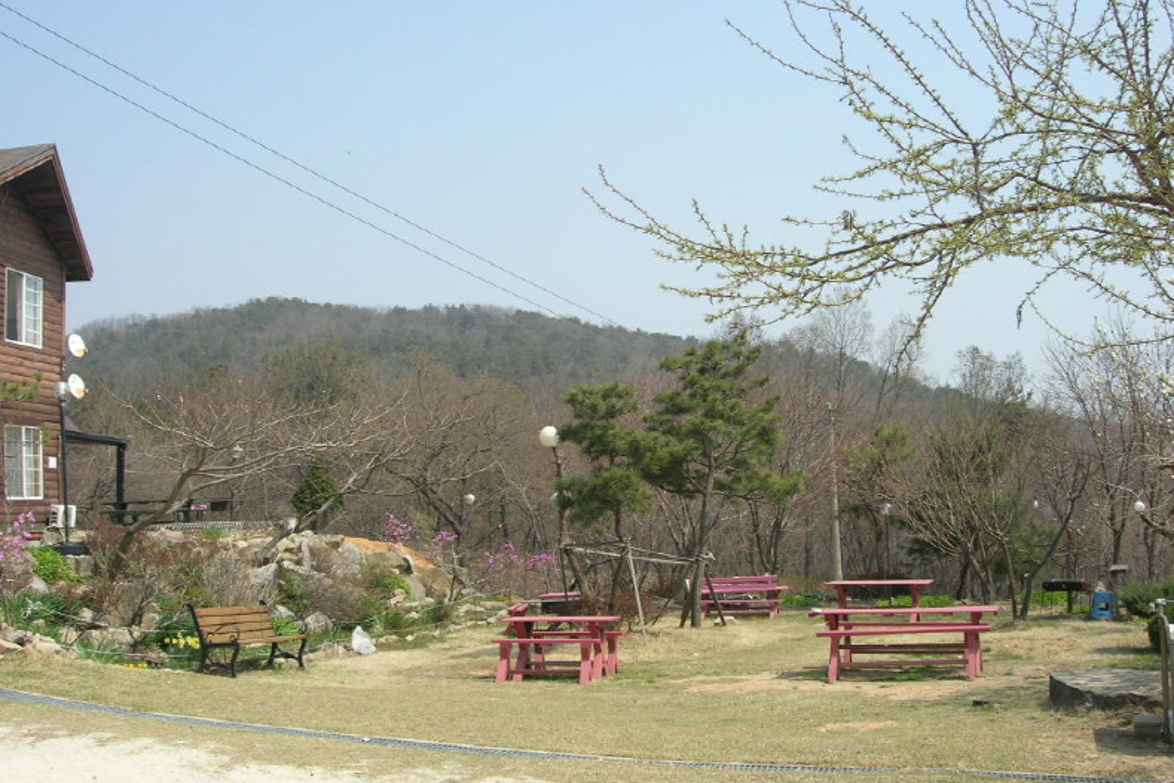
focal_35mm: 40
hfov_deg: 48.5
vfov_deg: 33.4
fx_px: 1305
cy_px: 367
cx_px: 591
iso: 78
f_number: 4.8
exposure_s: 1/728
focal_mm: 7.8
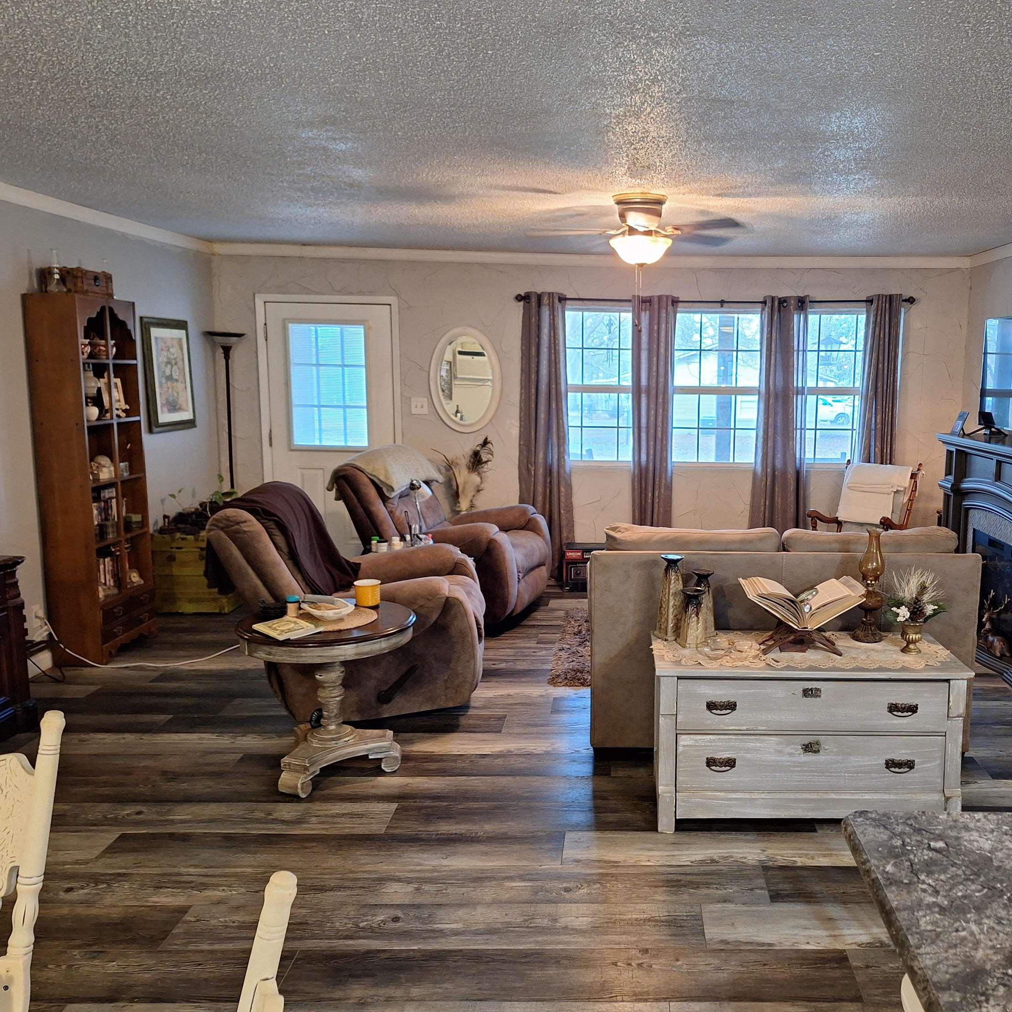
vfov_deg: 57.3
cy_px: 505
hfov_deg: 56.7
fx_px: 926
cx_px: 626
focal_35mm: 28
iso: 250
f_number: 1.8
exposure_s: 1/30
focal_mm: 5.54
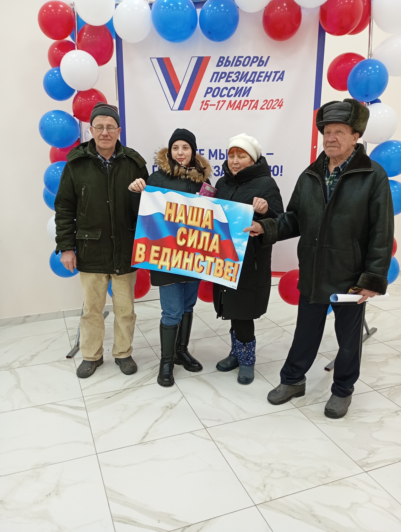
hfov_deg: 49.9
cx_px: 200
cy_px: 266
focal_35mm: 28
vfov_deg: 63.4
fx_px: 431
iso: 529
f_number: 1.8
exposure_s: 1/33.3
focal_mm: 4.27
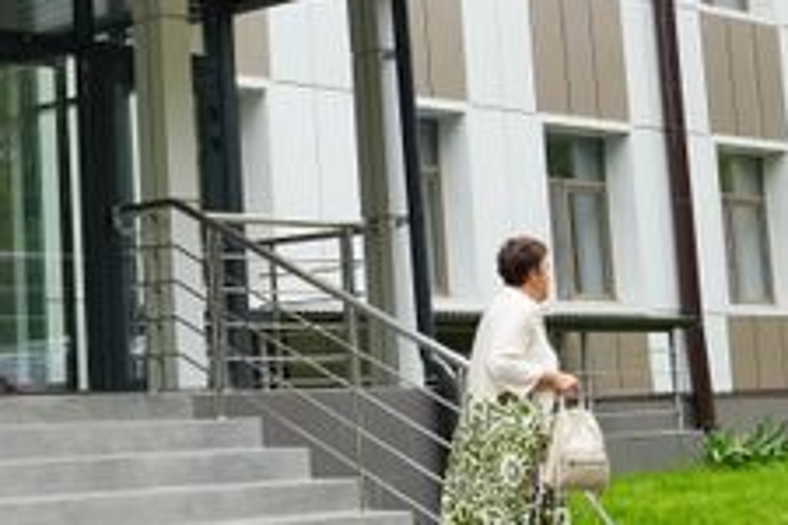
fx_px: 2036
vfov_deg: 14.6
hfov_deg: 21.0
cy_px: 112
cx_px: -47
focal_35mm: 93
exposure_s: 1/1600
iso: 1250
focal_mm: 30
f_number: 3.5
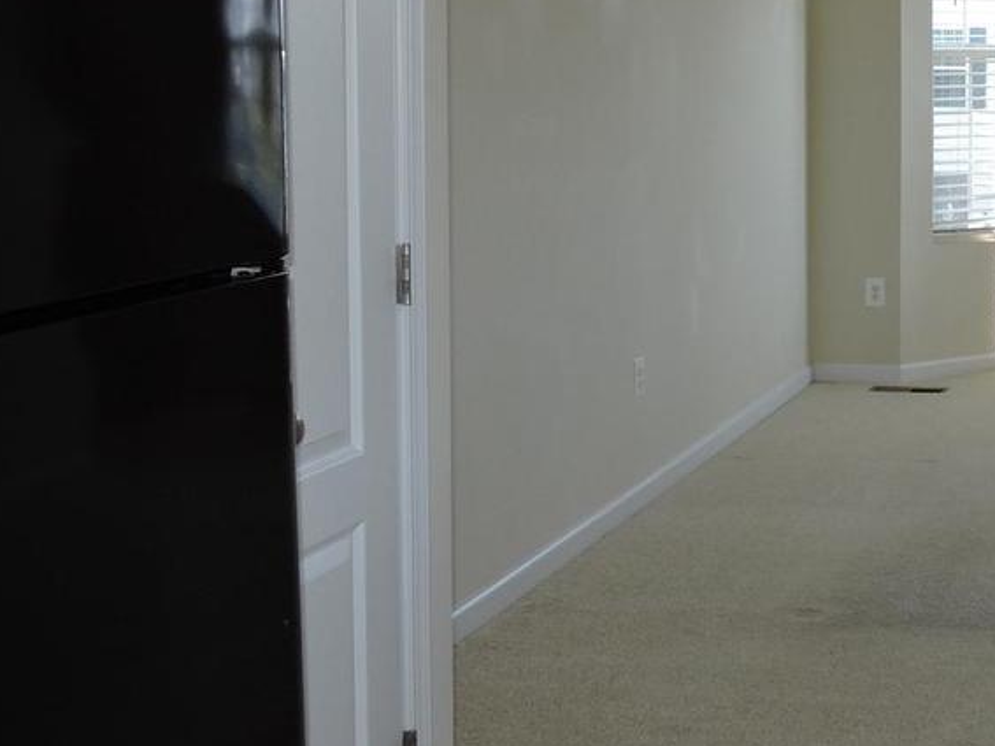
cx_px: 1139
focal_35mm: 61
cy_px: 170
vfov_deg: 23.7
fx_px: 1753
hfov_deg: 28.3
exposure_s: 1/60
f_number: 3.3
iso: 100
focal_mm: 4.3
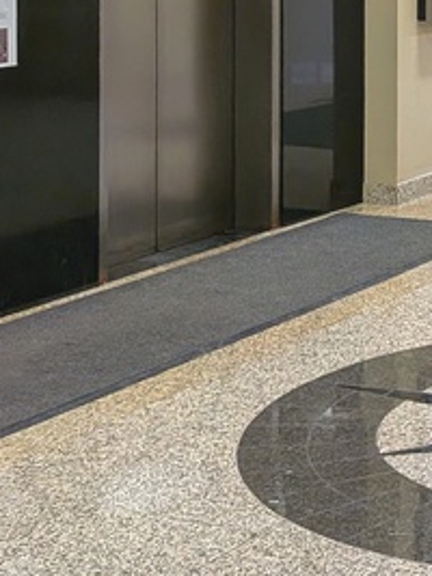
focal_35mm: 97
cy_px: -95
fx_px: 1615
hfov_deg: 14.5
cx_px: 572
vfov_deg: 19.2
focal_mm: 4.53
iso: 25
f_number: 1.7
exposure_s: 1/883
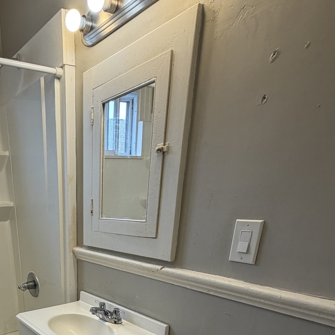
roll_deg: +1.9
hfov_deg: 52.8
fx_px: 307
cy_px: 329
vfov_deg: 48.2
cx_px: 57
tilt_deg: -21.6
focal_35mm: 28
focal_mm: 2.22
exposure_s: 1/120
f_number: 2.2
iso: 200
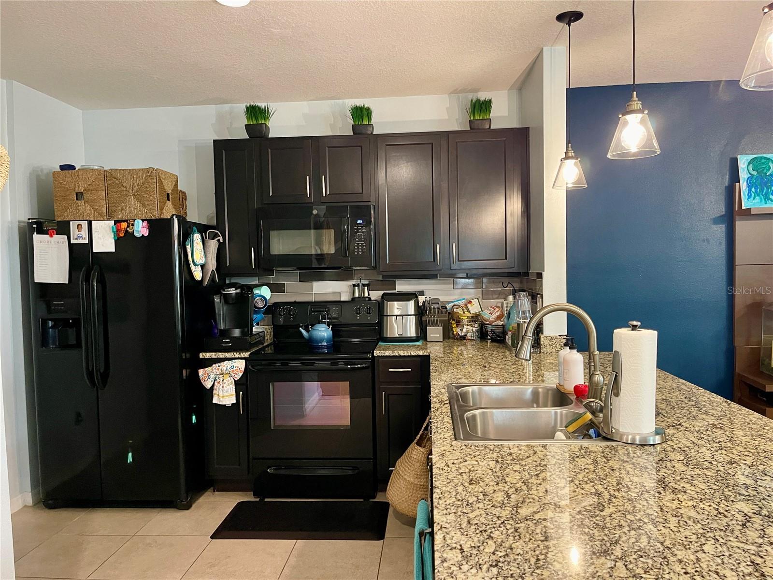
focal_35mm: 25
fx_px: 558
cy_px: 290
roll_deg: +1.6
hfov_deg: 69.4
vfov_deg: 54.9
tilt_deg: -3.0
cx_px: 386
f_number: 1.6
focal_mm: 5.1
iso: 500
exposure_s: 1/40
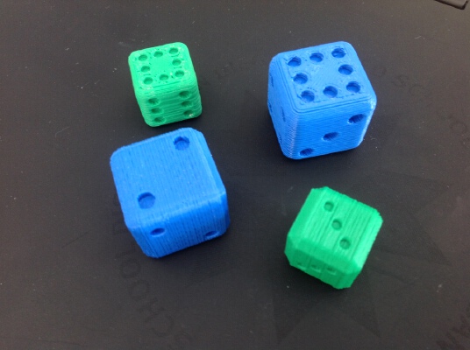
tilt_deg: -60.4
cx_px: 235
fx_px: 474
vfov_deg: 40.6
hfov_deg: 52.7
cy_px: 175
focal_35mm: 35
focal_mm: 4.28
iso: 50
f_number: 2.4
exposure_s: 1/15
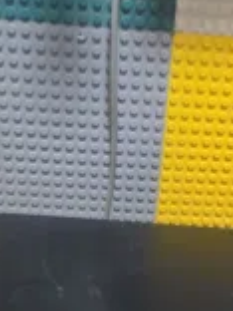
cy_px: 323
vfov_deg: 30.1
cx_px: 131
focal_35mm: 59
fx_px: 530
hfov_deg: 24.8
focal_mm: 6.3
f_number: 1.7
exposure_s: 1/100
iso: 250
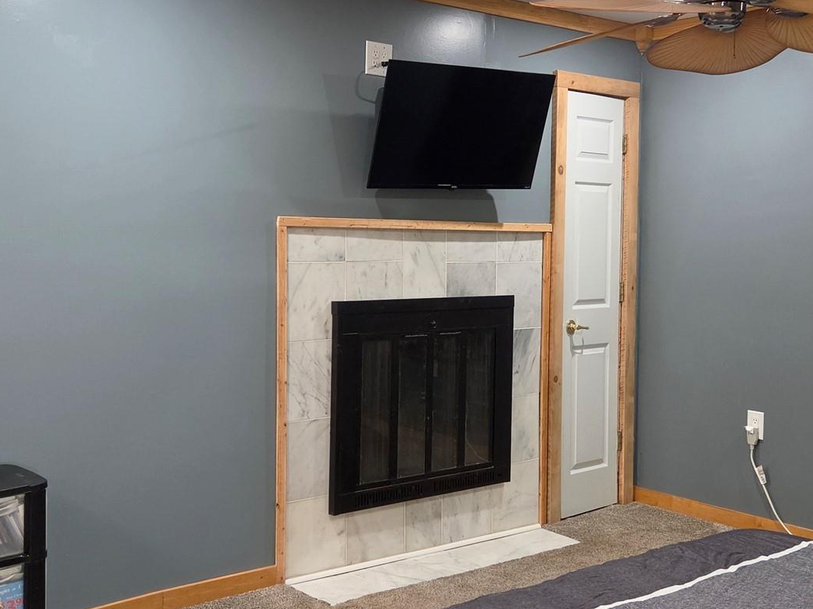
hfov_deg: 42.1
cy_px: 262
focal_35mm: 45
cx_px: 380
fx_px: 1057
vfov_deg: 32.1
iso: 1000
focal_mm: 5.4
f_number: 1.8
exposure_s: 1/120
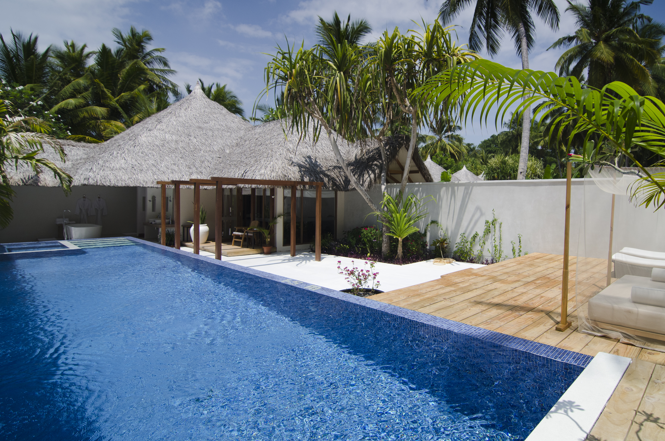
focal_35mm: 20
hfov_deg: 84.6
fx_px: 361
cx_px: 384
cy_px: 196
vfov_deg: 62.6
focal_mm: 11
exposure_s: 1/800
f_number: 5.6
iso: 400
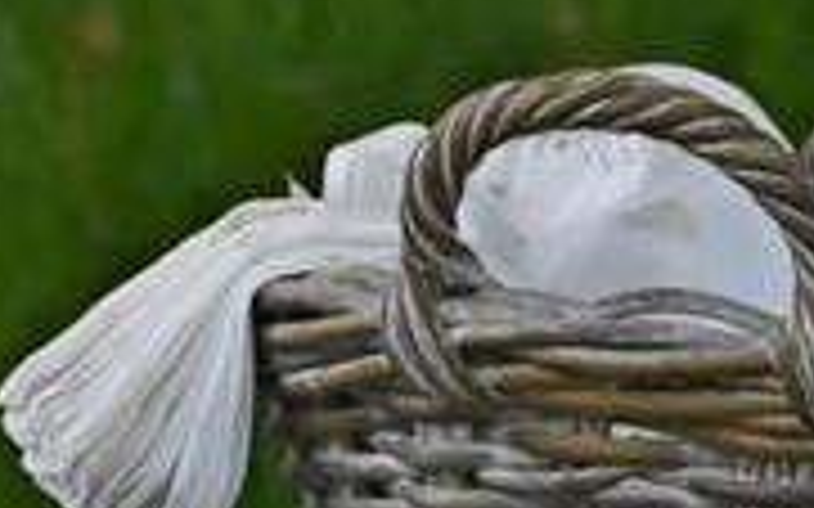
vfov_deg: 1.3
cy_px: -137
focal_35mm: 976
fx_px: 21645
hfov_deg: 2.1
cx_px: -823
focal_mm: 175
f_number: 10
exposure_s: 1/6400
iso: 8000
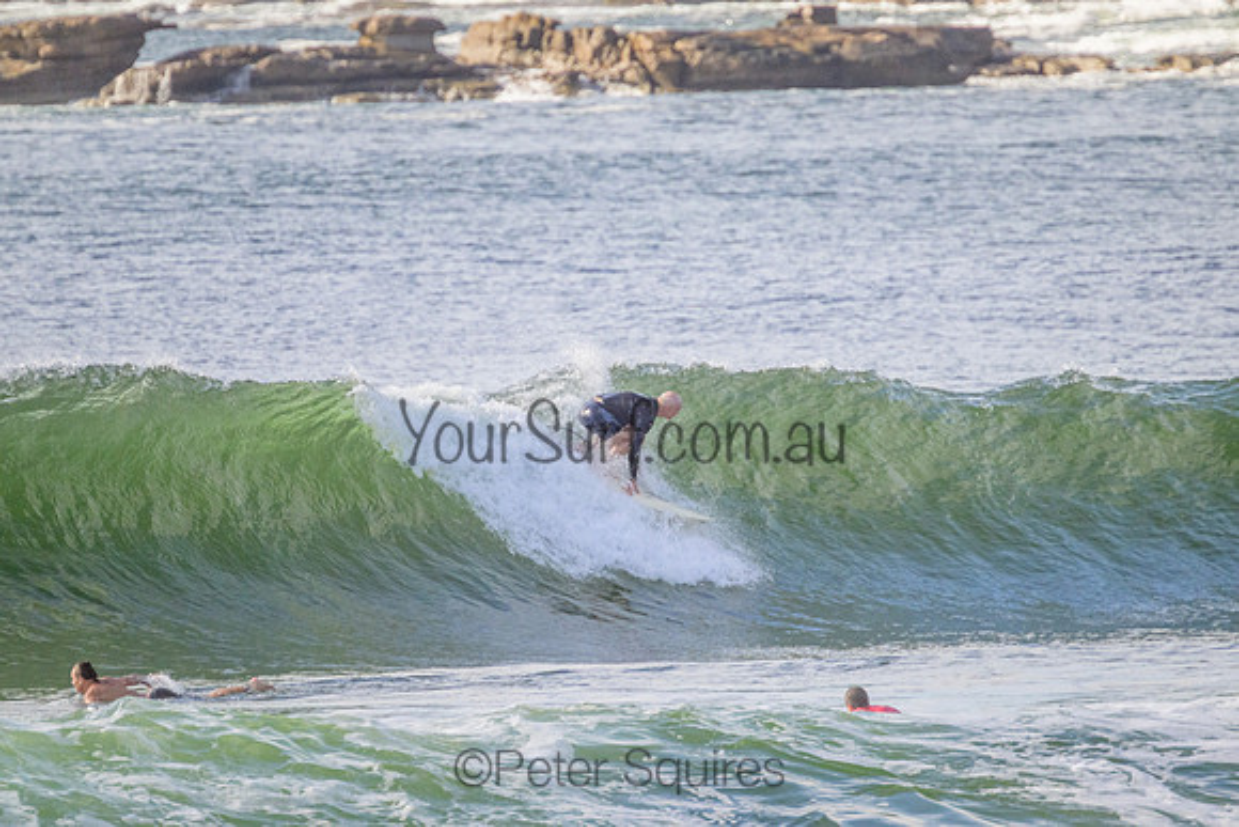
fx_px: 27538
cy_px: 414
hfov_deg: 2.6
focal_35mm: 800
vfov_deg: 1.7
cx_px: 620
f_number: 11
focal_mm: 800
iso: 1800
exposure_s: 1/2000
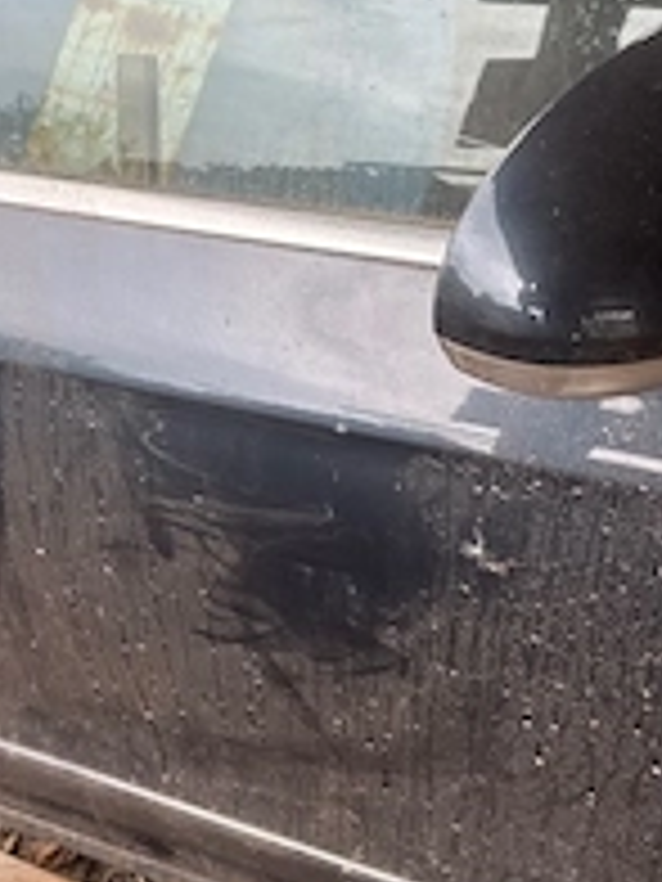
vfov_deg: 38.8
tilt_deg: -45.4
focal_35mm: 49
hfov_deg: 29.6
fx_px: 1249
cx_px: 270
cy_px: 374
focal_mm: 6.76
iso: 64
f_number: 1.78
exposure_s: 1/216
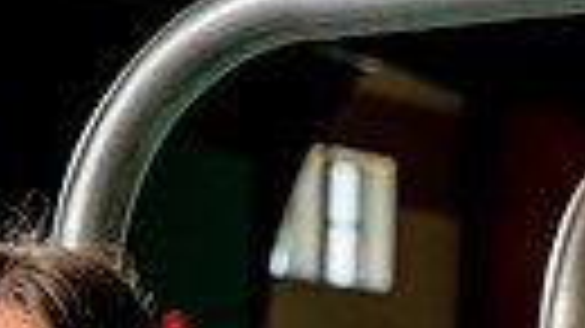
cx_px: -22
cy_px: 876
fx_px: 3923
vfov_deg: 4.6
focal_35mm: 253
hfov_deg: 8.5
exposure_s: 1/250
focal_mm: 70
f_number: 6.3
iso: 640
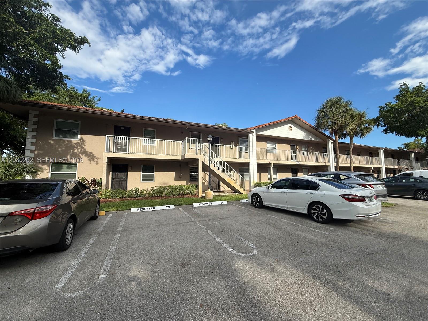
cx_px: 214
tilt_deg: +5.9
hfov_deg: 102.1
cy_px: 160
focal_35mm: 14
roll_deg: +0.6
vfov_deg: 85.7
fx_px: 173
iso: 50
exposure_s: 1/1399
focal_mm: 2.22
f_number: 2.2
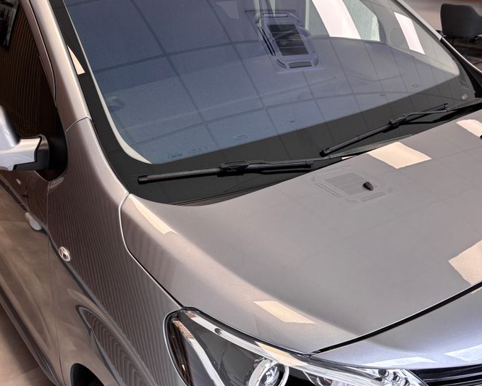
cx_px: 222
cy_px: 137
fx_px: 556
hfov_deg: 46.8
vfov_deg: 37.9
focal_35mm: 39
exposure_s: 1/121
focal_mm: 5.96
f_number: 1.6
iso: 64
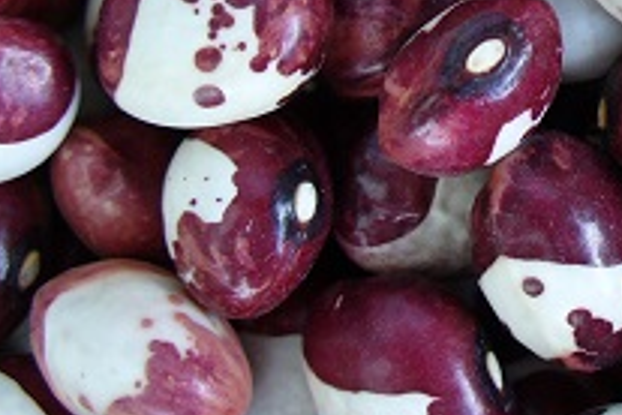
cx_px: 697
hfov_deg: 20.4
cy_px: -90
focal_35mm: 95
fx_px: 1641
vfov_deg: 14.0
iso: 100
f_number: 2.8
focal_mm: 6.1
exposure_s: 1/60
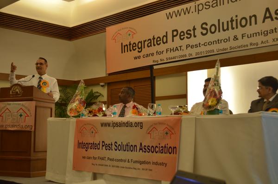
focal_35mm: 52
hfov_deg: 37.9
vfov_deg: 25.6
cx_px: 139
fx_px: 404
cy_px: 92
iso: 800
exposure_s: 1/80
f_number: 5
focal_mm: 35
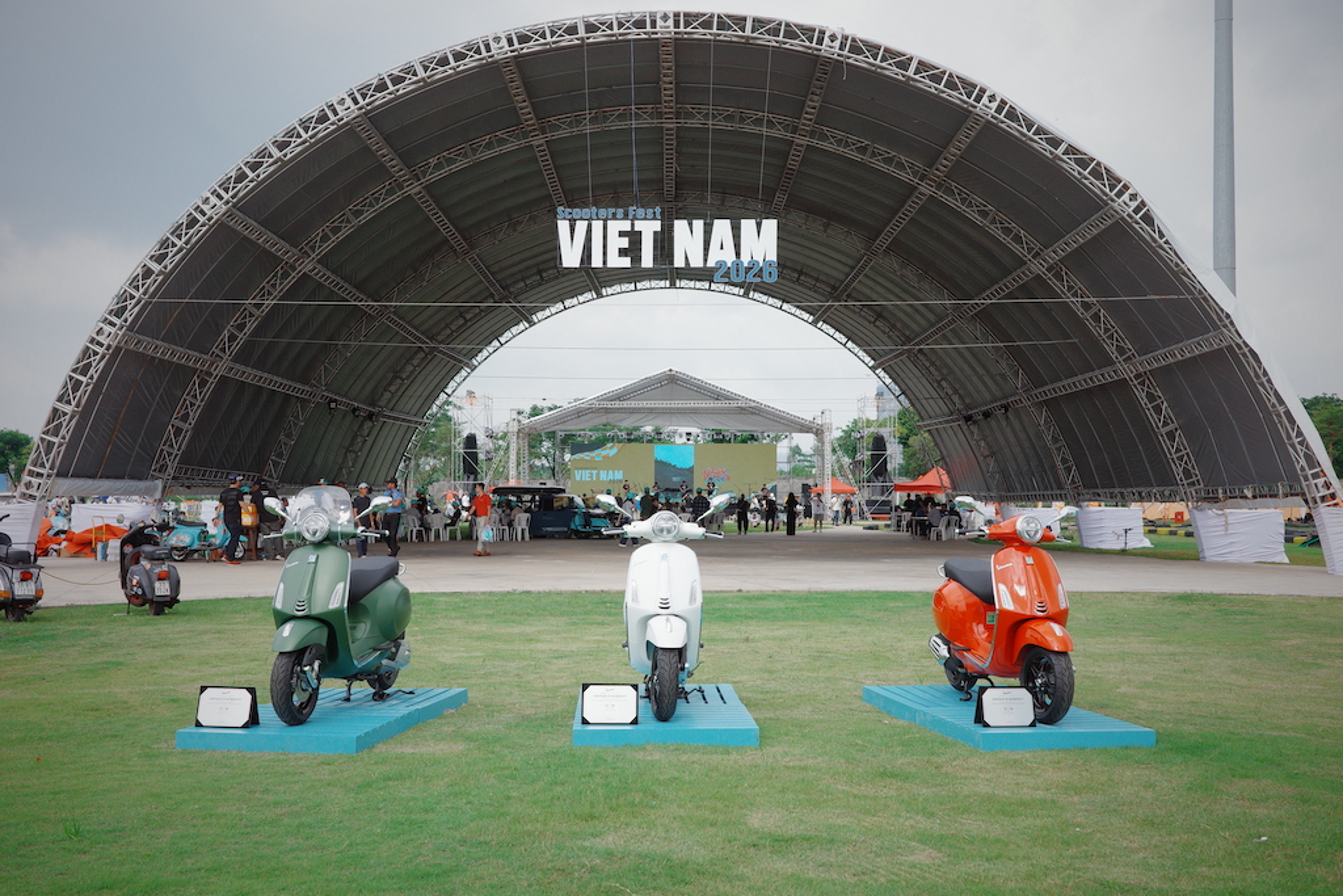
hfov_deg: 48.5
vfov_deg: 33.4
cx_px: 672
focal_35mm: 40
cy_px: 448
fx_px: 1492
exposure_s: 1/640
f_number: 6.3
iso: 200
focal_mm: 26
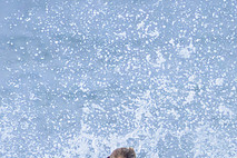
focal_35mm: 2773
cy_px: 177
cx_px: 203
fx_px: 18254
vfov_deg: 0.5
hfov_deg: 0.7
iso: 7200
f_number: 11
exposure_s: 1/3200
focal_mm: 900
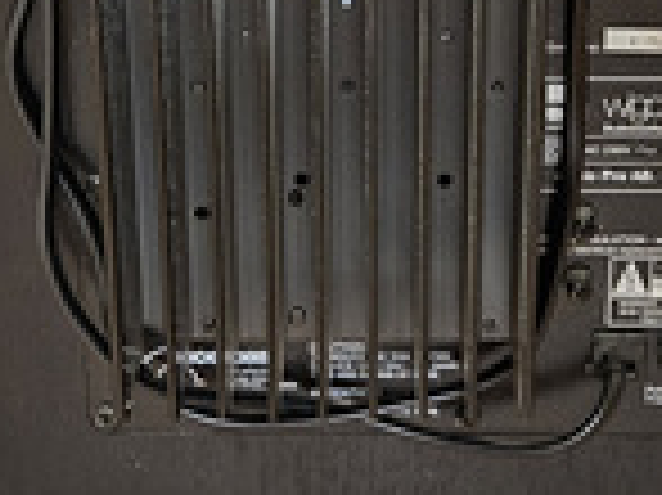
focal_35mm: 94
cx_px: 351
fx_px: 1796
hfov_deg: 20.9
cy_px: -63
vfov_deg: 15.3
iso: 640
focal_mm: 5.4
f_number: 1.8
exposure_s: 1/25
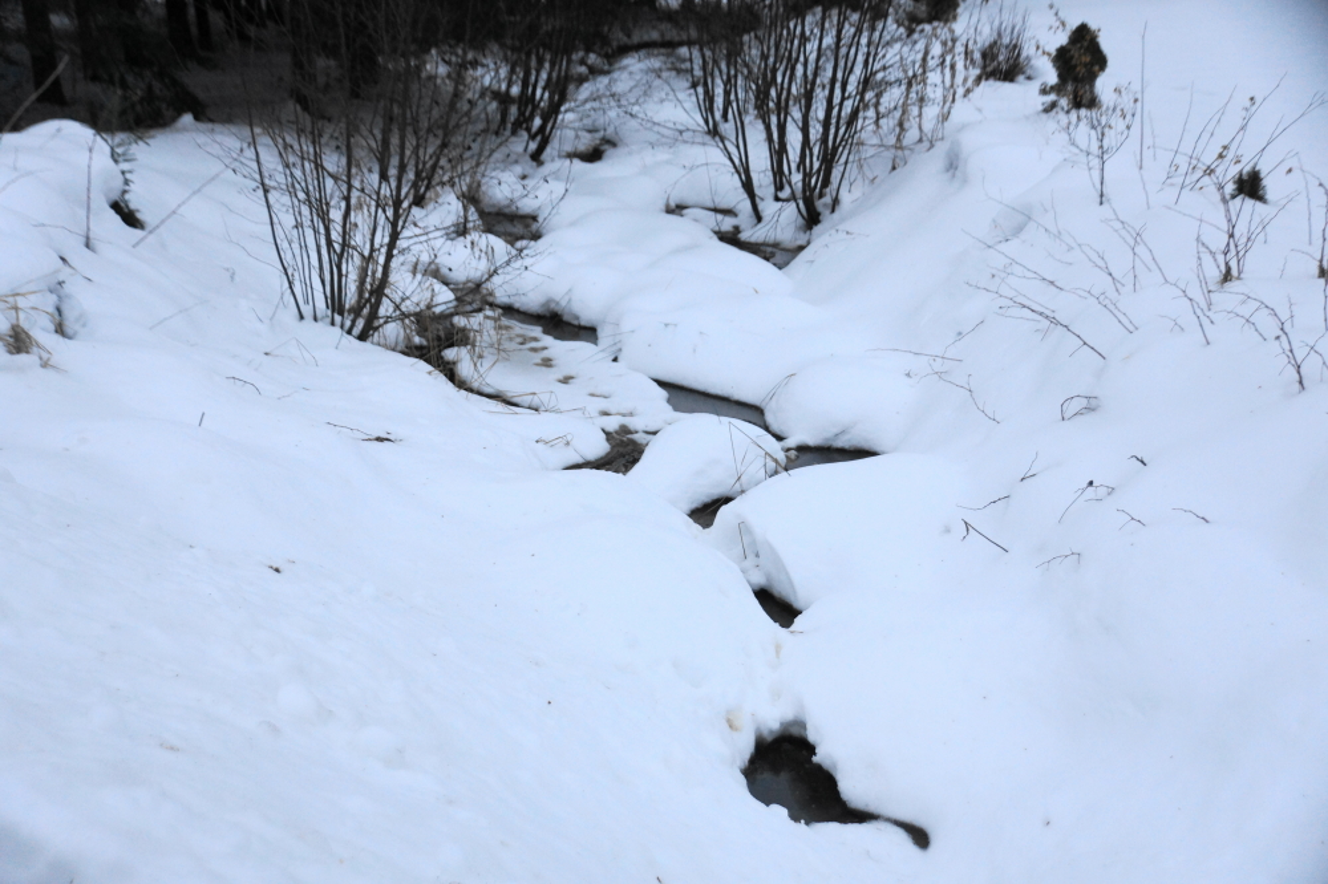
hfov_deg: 46.4
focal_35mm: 42
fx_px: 1549
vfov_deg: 31.9
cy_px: 442
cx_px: 664
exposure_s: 1/60
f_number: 4
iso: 500
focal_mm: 28
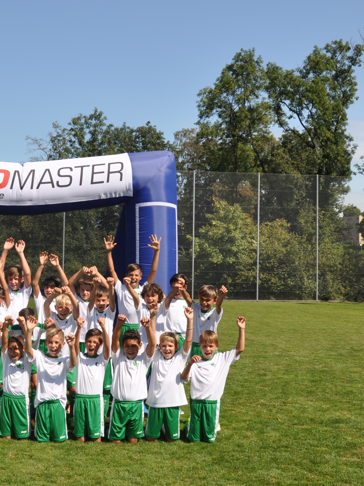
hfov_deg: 28.9
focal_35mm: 49
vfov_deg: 38.9
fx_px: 687
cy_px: 232
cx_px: 59
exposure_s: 1/125
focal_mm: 18
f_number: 11
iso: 200
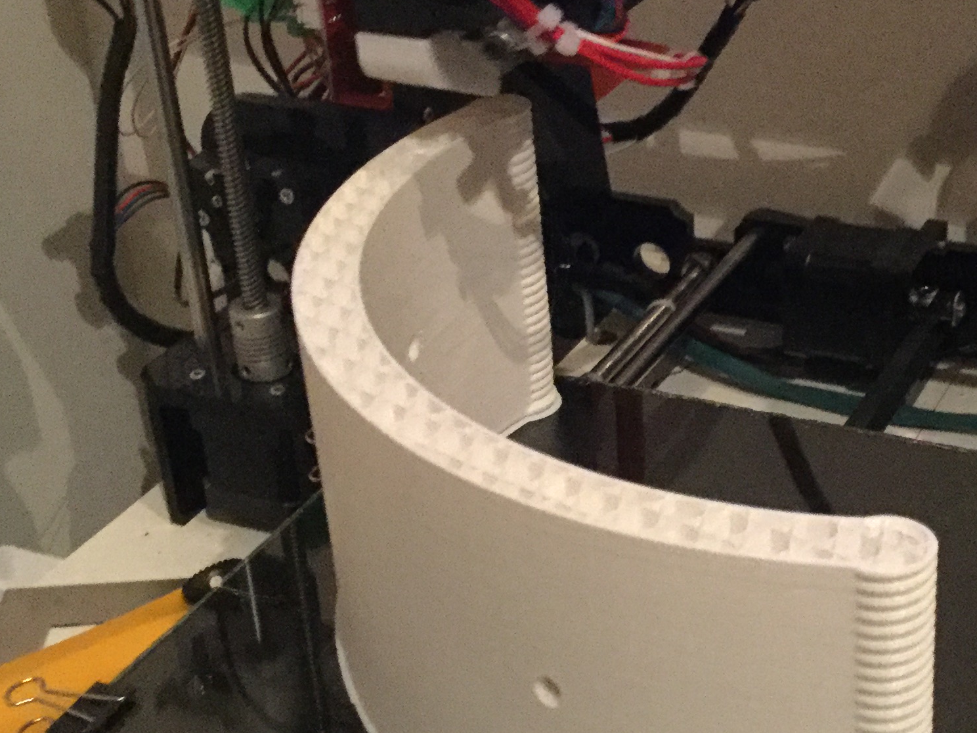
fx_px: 1919
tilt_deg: -29.8
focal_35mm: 68
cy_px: 397
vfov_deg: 21.6
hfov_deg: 28.4
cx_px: 643
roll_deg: +2.6
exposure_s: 1/15
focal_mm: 3.3
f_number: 2.4
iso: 640
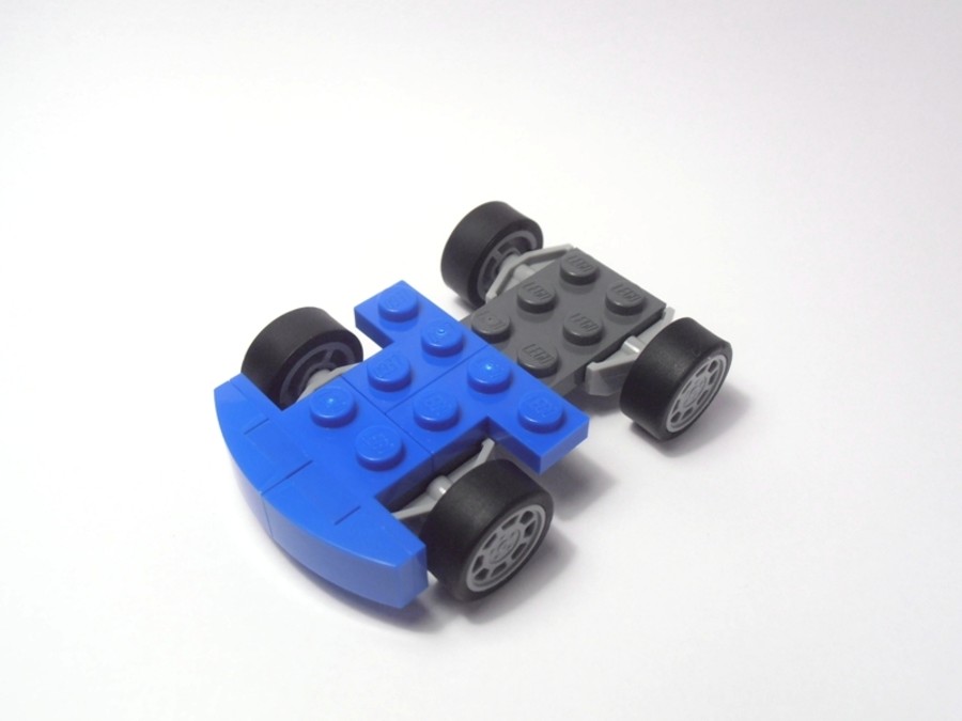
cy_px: 360
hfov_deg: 50.1
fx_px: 1028
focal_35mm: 37
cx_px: 481
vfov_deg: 38.7
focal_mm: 6.61
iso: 80
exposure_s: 1/80
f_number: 3.9
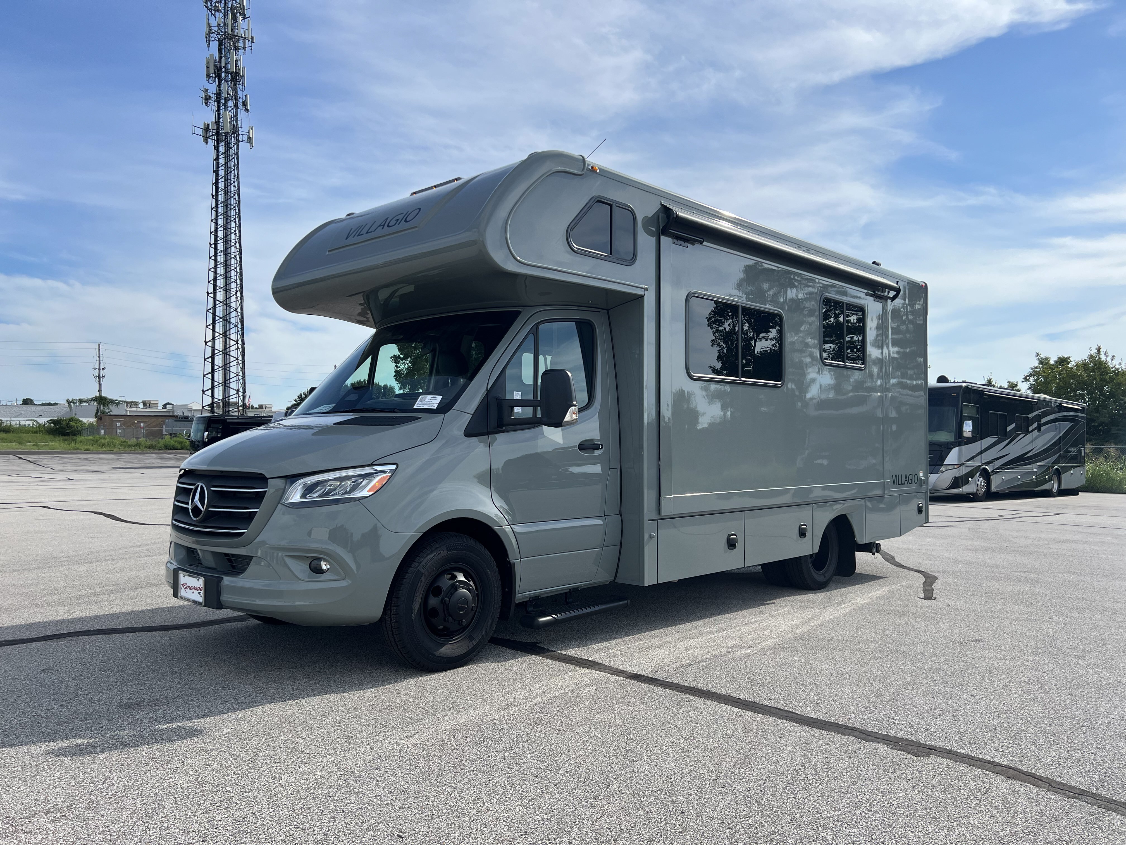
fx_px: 846
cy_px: 422
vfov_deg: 53.1
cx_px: 563
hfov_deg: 67.3
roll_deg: +0.8
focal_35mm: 26
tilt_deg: +0.3
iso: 50
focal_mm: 5.7
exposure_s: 1/5319
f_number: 1.5
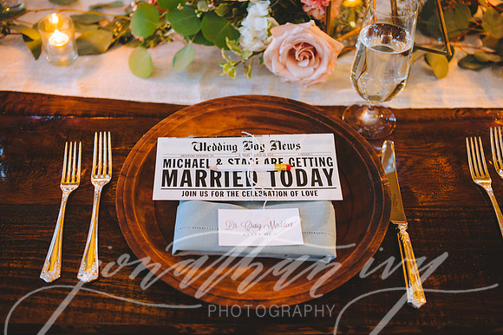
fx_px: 614
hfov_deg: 44.5
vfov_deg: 30.5
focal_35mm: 44
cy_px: 168
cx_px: 252
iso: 2500
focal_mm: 44
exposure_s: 1/60
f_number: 2.8
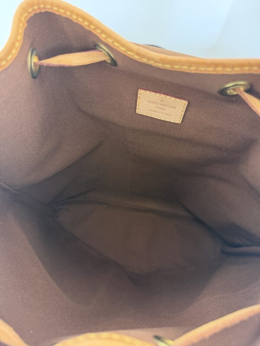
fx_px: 240
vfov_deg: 71.6
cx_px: 130
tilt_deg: -73.5
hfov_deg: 56.8
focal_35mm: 24
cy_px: 173
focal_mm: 6.76
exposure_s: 1/60
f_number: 1.78
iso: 400
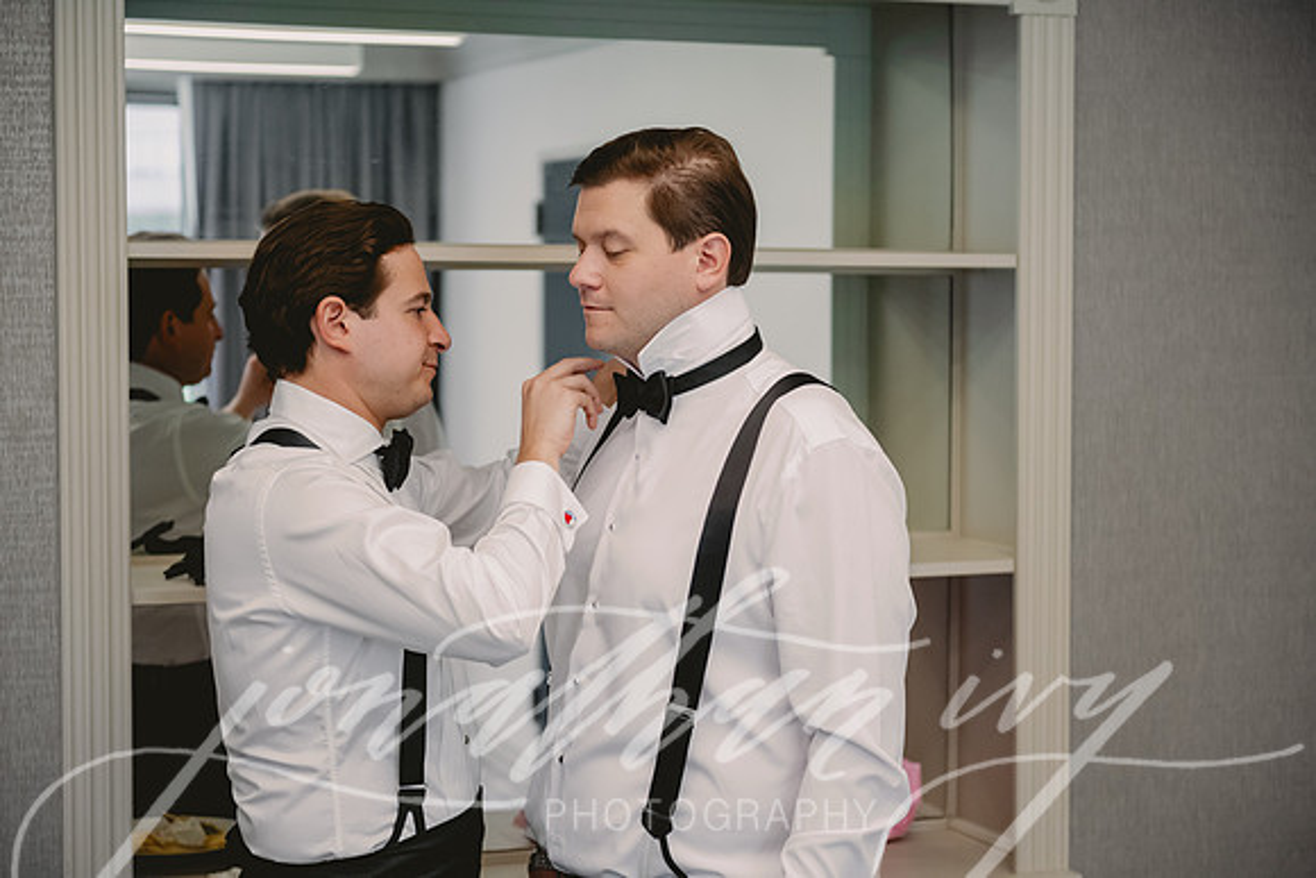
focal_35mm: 70
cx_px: 658
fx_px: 2559
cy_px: 439
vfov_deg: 19.5
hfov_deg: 28.8
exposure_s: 1/500
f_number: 2.8
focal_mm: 70
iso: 1600
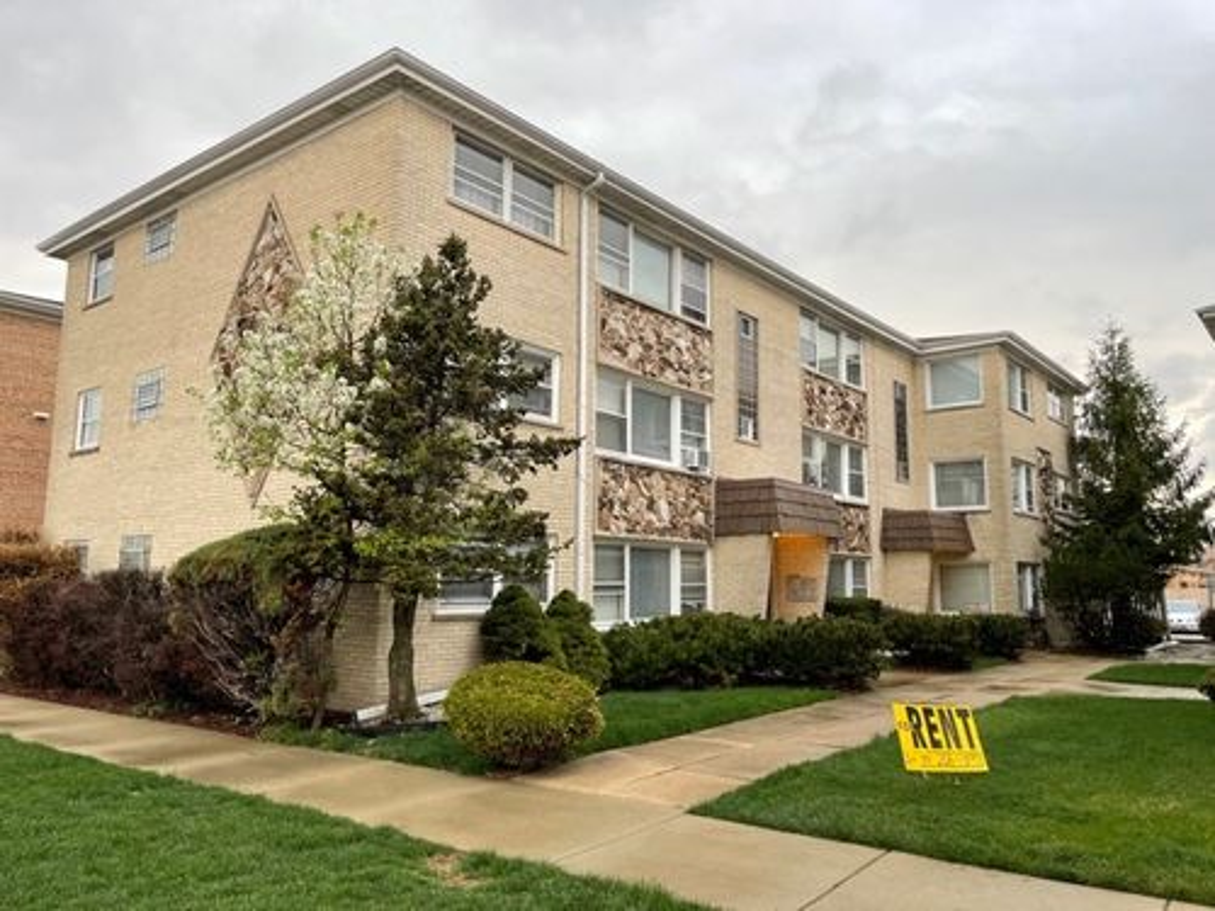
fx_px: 913
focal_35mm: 26
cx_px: 608
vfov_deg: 53.1
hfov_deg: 67.3
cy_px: 456
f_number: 1.6
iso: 40
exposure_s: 1/121
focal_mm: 4.2
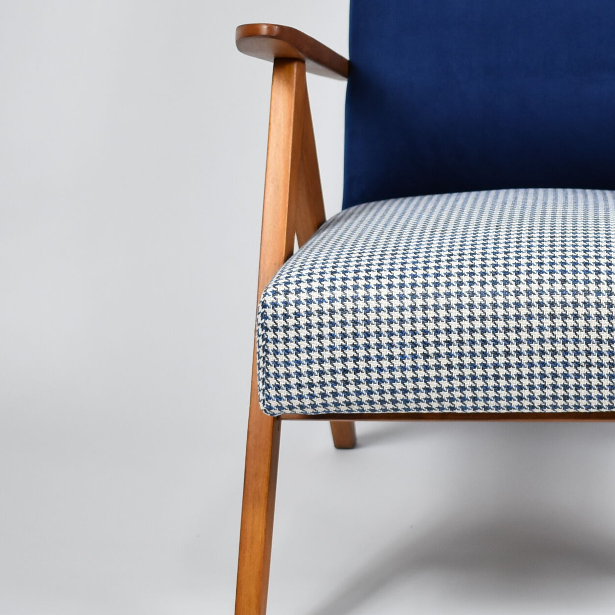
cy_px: 251
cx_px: 568
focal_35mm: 91
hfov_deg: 18.7
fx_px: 1829
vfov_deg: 19.1
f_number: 4.2
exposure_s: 1/125
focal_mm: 30
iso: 800
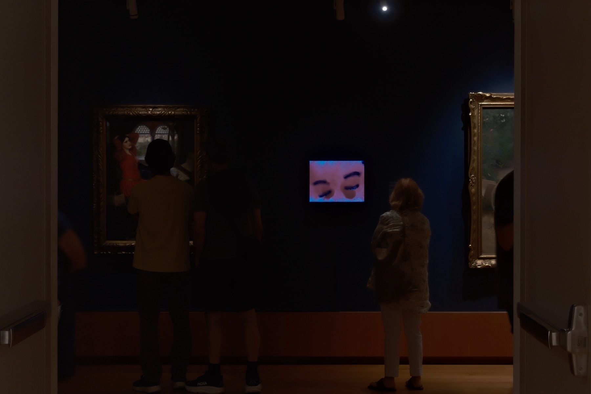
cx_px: 296
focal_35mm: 35
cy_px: 197
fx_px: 575
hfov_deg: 54.4
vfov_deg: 37.9
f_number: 4
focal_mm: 23
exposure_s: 1/8
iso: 125
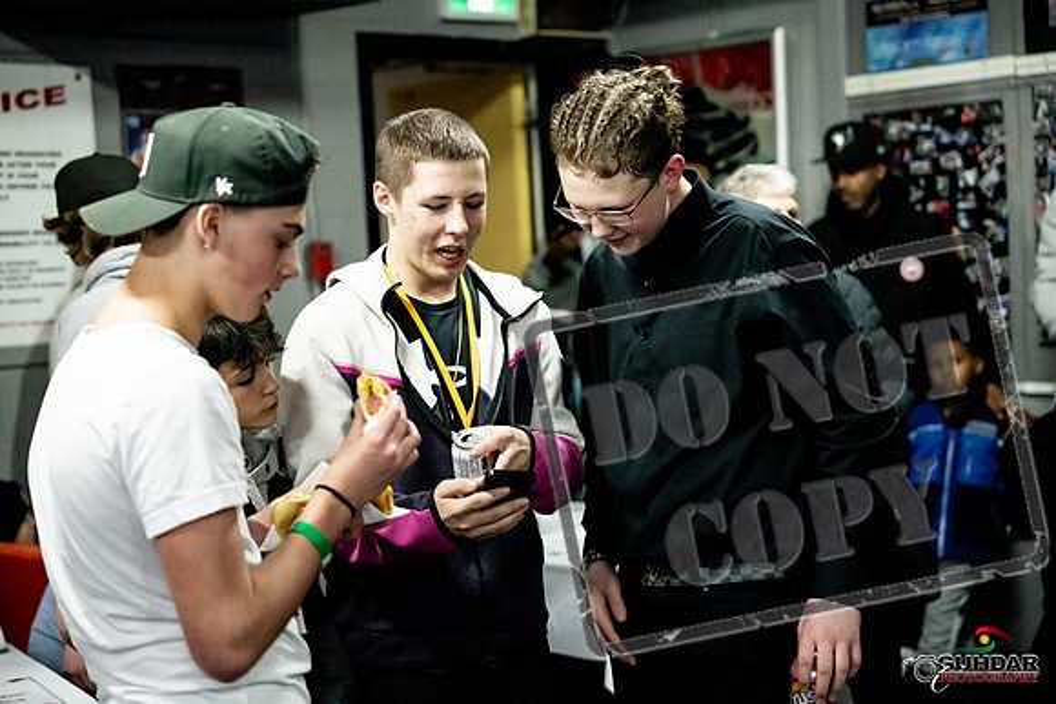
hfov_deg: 28.8
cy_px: 352
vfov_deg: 19.5
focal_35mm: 70
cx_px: 528
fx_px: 2054
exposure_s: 1/1000
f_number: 2.8
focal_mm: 70
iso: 10000
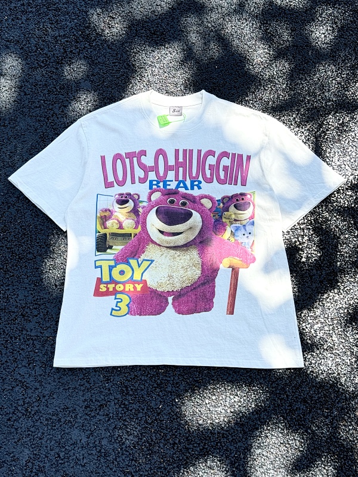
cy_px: 238
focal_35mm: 48
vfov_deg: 39.7
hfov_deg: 30.3
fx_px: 662
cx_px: 179
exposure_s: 1/1193
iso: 64
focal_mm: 6.86
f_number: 1.78
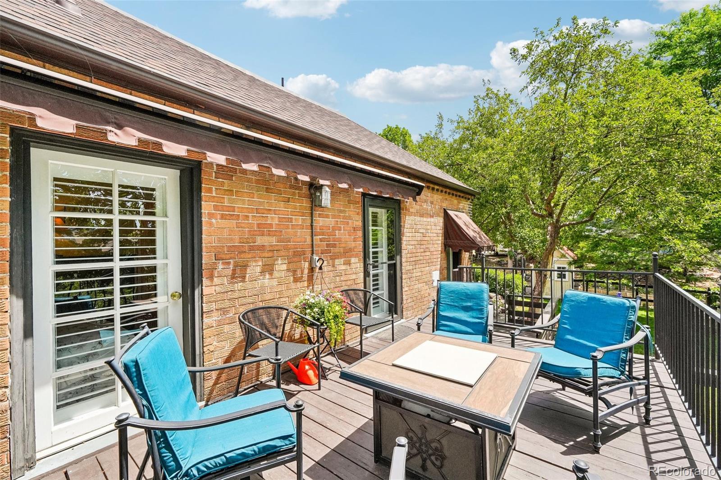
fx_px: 300
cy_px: 240
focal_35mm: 15
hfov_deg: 100.4
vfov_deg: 77.3
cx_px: 360
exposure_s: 1/800
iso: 800
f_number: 8
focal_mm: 10
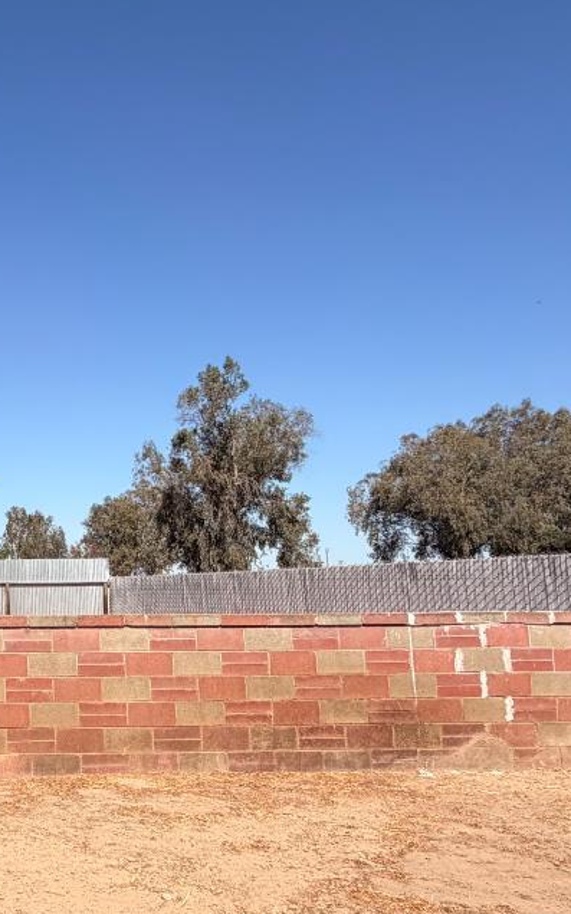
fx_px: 872
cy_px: 495
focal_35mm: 35
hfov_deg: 30.1
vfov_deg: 55.3
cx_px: -138
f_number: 2.2
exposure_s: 1/985
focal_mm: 2.22
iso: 20
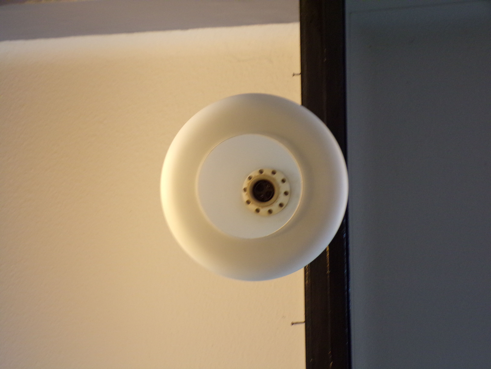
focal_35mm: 49
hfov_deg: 38.9
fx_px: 695
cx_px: 246
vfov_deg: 29.7
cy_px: 184
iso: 275
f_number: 3.5
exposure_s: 1/17
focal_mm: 8.7
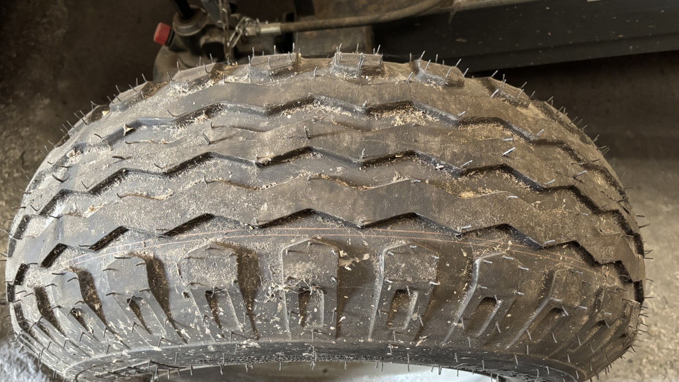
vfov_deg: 39.9
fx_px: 522
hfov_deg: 66.1
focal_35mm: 29
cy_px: 237
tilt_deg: -66.1
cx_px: 338
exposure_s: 1/45
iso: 500
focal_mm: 5.96
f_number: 1.6
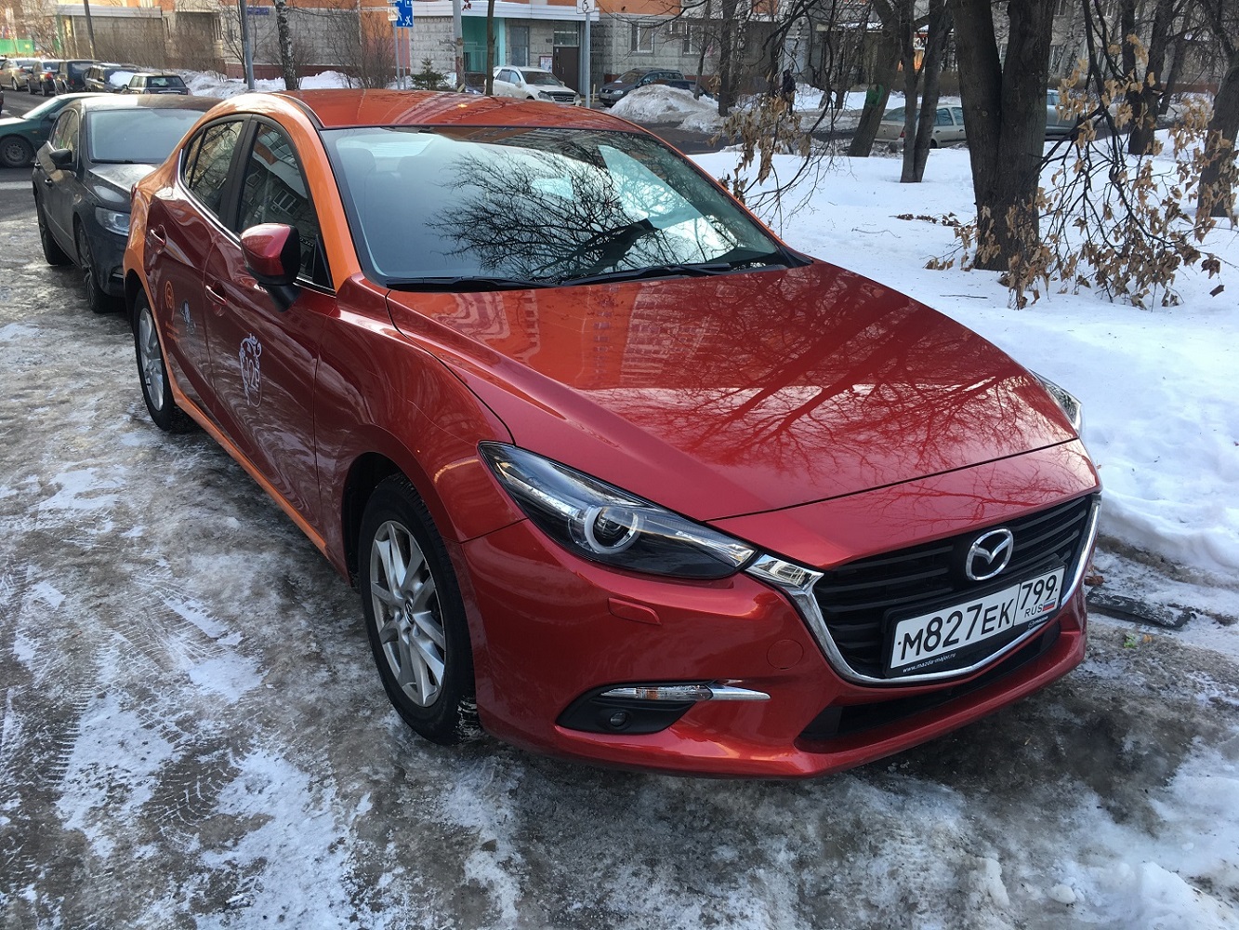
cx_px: 620
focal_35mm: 29
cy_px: 465
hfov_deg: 61.7
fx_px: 1038
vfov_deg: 48.2
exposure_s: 1/102
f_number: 2.2
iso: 25
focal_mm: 4.15
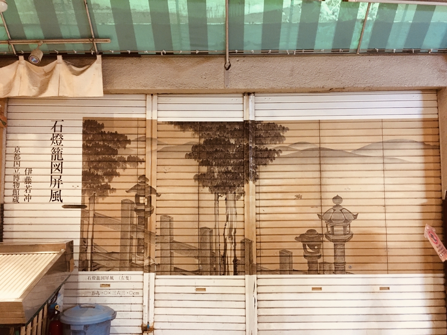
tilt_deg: +2.9
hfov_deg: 61.7
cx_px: 224
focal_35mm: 29
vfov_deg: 48.2
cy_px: 168
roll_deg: -1.2
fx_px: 374
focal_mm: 4.15
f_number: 2.2
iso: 200
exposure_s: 1/15
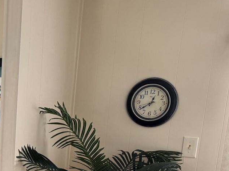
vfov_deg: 22.7
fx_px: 403
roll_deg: -0.3
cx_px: -33
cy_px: 186
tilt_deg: -14.9
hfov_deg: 28.3
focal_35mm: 61
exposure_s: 1/121
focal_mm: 6.76
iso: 125
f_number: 1.78
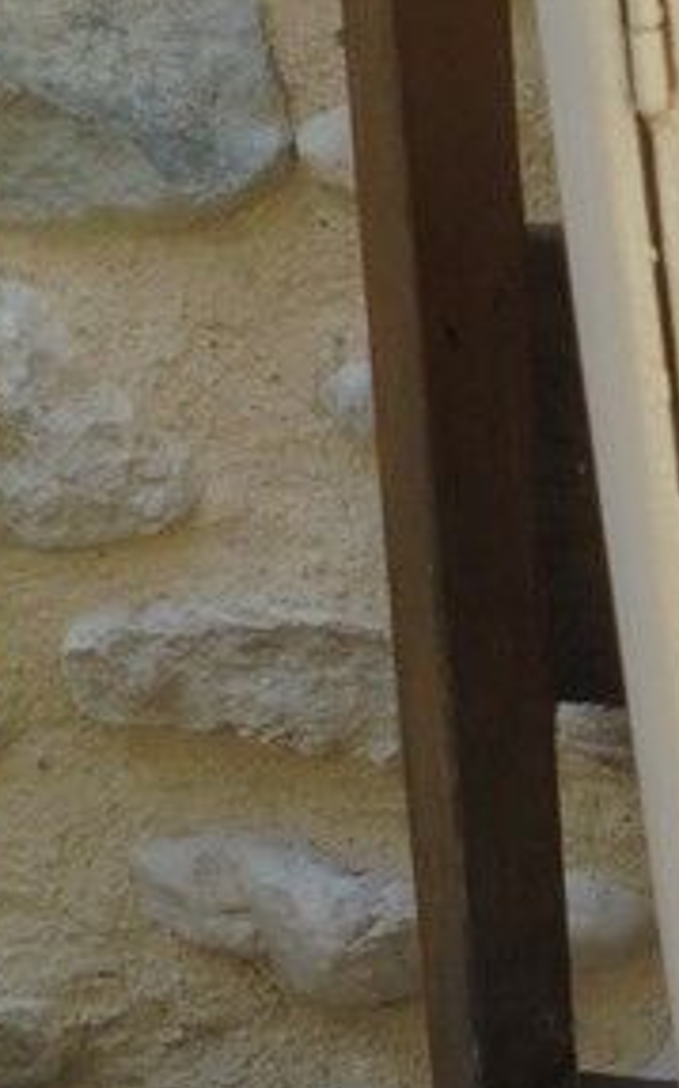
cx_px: 1227
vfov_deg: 18.4
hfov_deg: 10.8
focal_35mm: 113
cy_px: 603
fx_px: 3351
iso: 100
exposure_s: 1/250
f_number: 4
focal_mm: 6.1
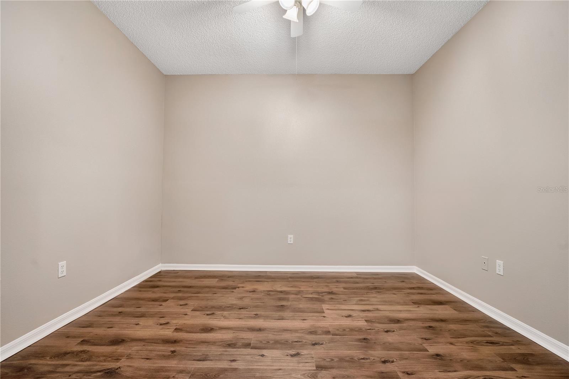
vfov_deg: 73.7
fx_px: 253
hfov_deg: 96.7
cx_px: 284
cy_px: 190
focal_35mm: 16
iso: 800
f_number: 7.1
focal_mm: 16
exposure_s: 1/10
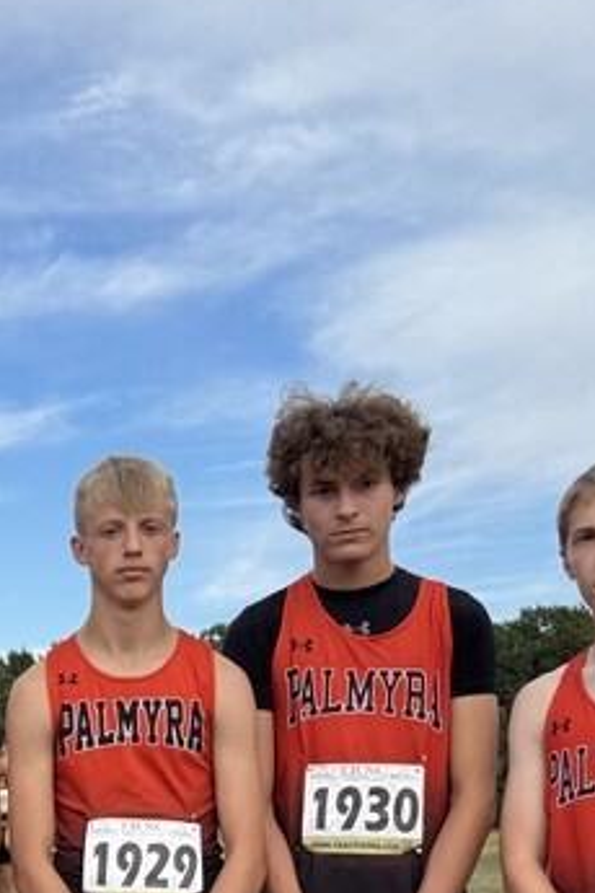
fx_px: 1834
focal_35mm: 74
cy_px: 833
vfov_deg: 26.3
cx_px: -85
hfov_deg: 17.7
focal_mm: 6.76
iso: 80
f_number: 1.78
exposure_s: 1/2331
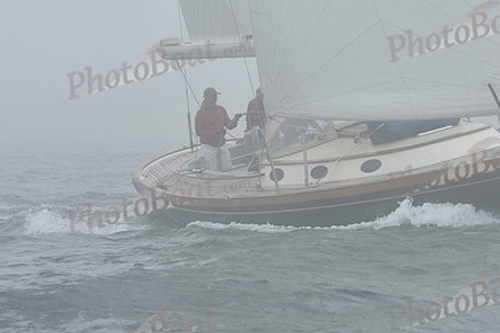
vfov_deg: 6.2
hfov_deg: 9.3
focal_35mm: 221
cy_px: 115
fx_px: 3069
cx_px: 320
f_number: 10
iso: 250
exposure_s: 1/800
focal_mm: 145
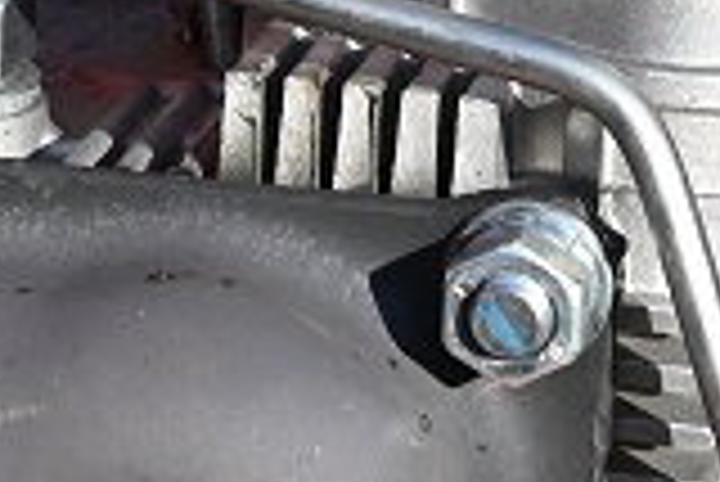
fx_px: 5425
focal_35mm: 271
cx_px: 706
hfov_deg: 7.6
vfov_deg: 5.1
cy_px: 462
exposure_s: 1/250
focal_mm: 26
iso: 100
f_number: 5.6
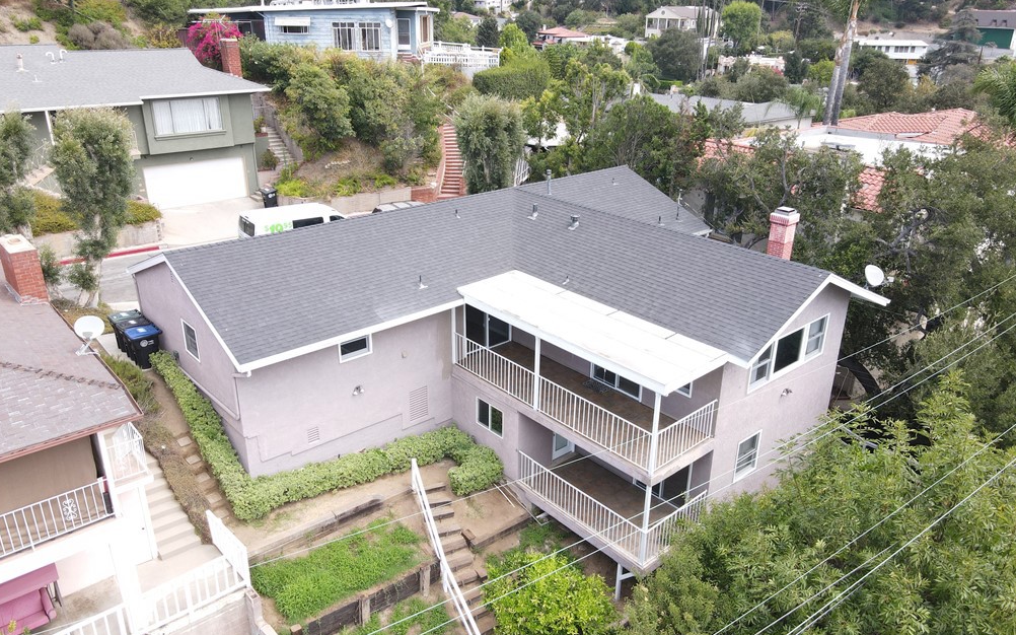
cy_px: 324
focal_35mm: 26
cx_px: 511
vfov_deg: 47.6
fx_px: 720
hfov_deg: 70.4
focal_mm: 4.5
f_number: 2.8
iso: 100
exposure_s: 1/12.5
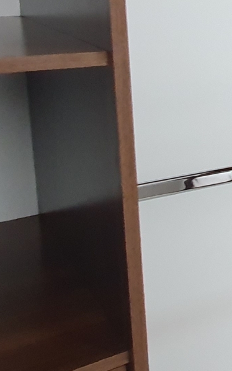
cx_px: 471
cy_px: 63
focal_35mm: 59
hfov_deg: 16.5
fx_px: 597
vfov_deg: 33.3
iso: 320
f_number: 2.2
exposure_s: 1/30
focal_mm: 1.8
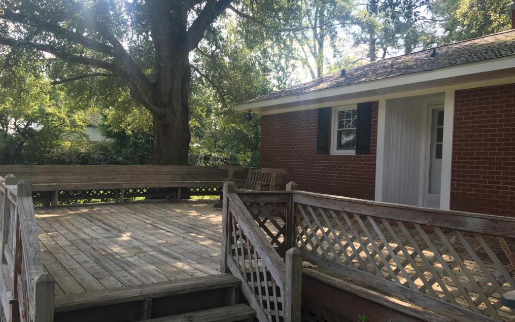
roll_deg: -1.4
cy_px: 168
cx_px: 259
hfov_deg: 61.2
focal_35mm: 31
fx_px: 435
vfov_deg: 40.6
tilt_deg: +0.1
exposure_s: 1/120
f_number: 2.2
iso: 25
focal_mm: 4.15
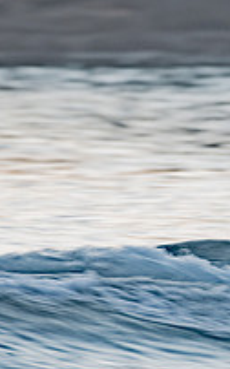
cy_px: 197
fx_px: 18048
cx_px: 348
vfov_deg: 1.2
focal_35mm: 1797
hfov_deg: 0.7
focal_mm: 500
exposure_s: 1/40
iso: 64
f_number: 6.3
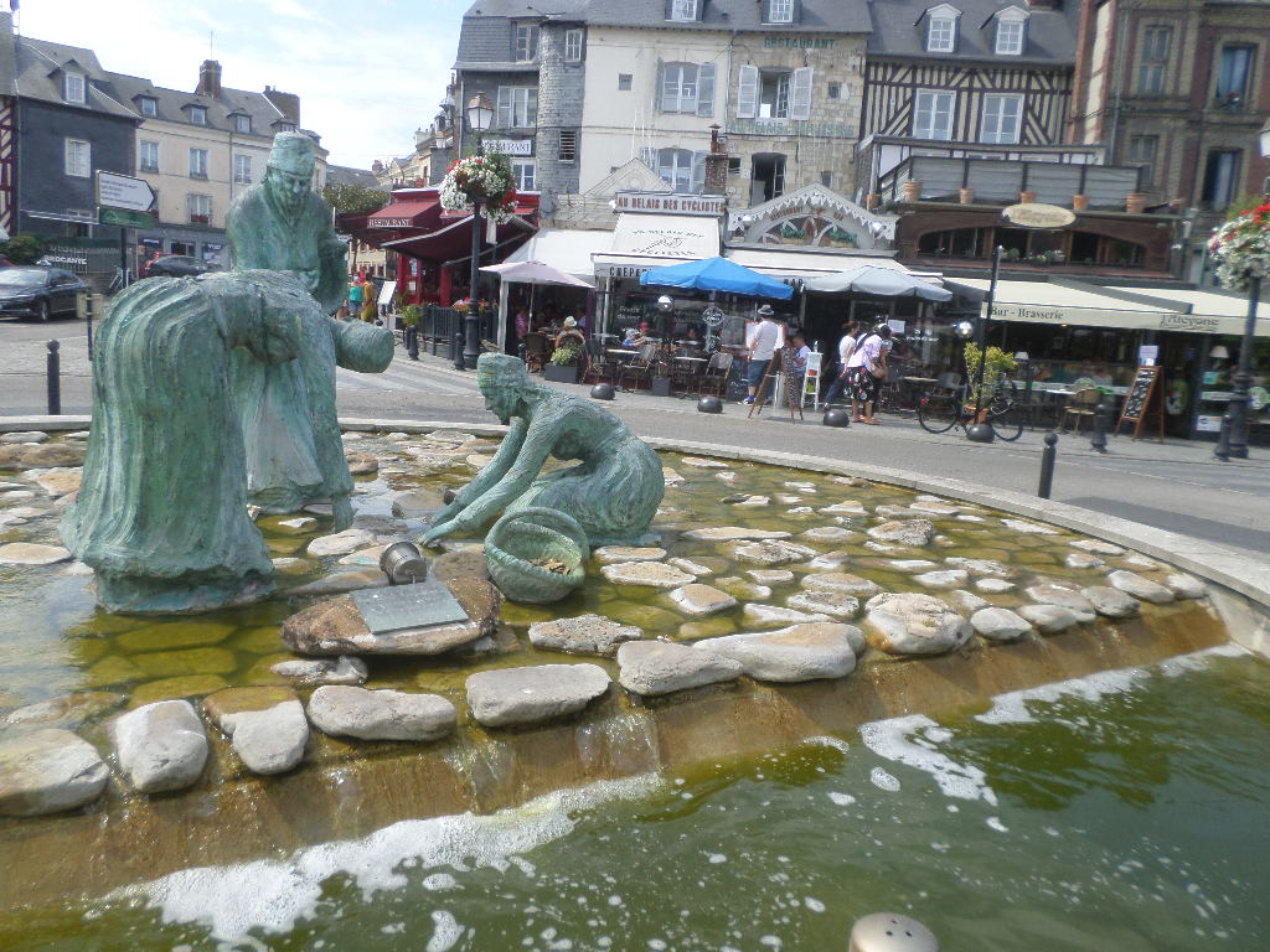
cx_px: 635
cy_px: 476
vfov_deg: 54.9
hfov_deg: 69.4
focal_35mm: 25
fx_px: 917
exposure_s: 1/1000
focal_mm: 4.5
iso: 80
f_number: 2.5
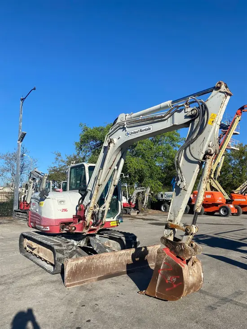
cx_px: 124
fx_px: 247
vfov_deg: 67.3
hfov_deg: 53.1
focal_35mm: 26
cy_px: 164
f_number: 1.8
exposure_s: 1/3205
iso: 32
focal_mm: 4.25
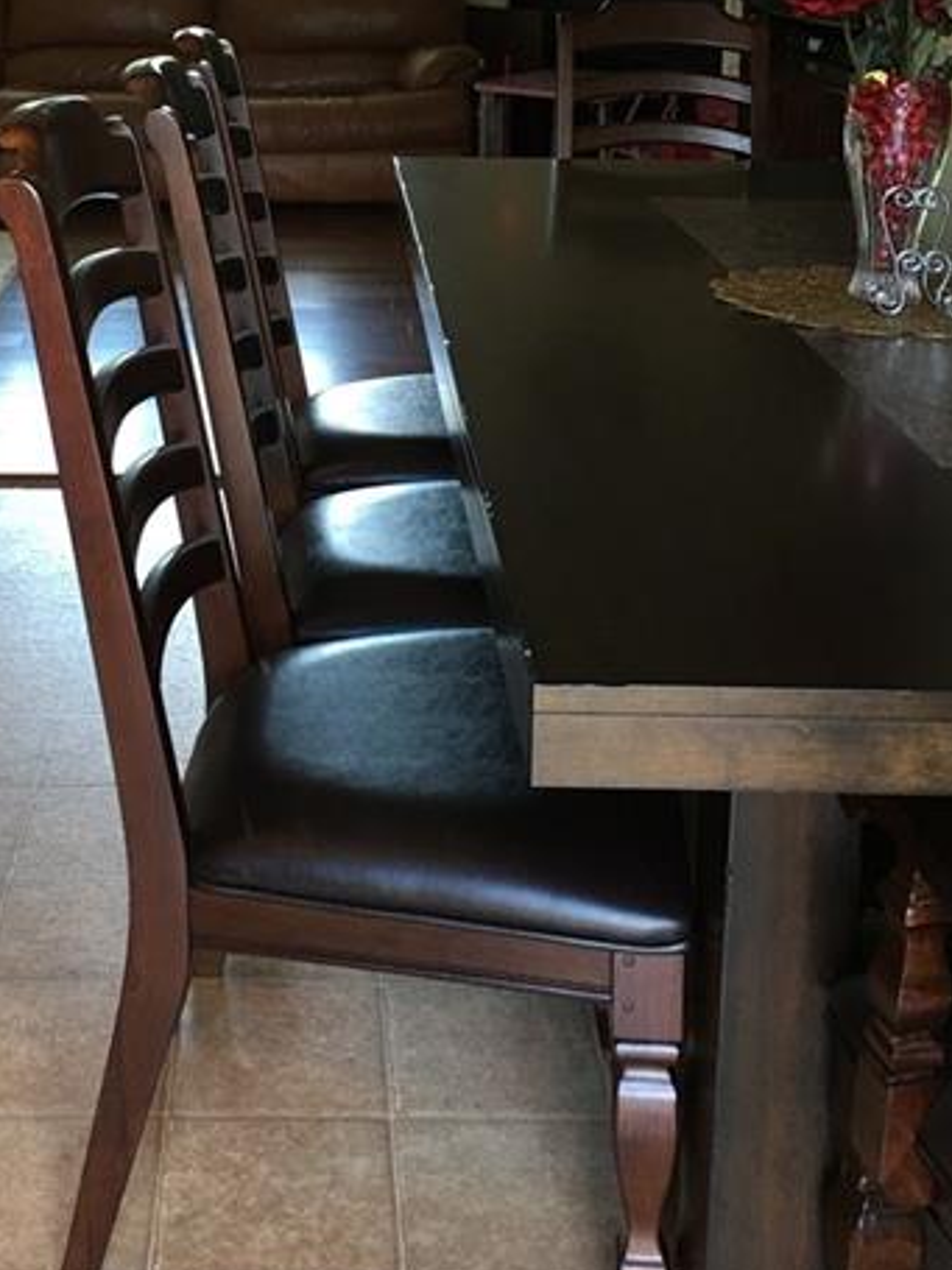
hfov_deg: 29.4
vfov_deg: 37.6
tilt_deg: -11.0
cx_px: 304
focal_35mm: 49
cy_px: 260
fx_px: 1798
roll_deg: -1.0
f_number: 2.2
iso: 40
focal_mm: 4.15
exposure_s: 1/15
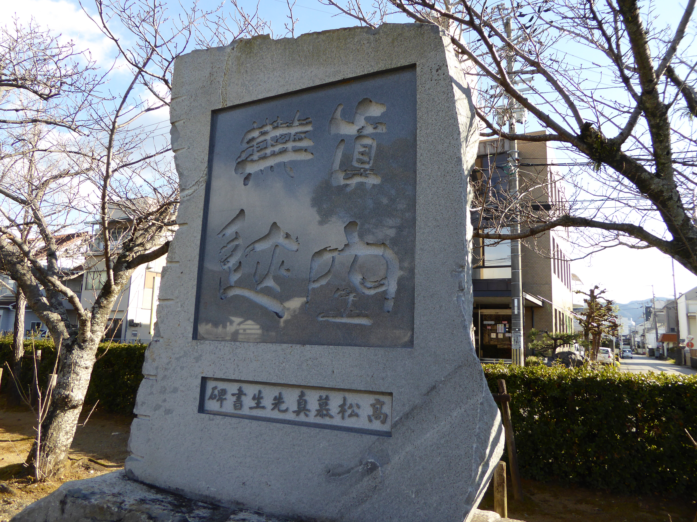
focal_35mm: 25
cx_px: 348
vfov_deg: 54.9
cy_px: 261
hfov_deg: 69.4
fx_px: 503
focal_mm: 4.3
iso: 100
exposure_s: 1/400
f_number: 3.3
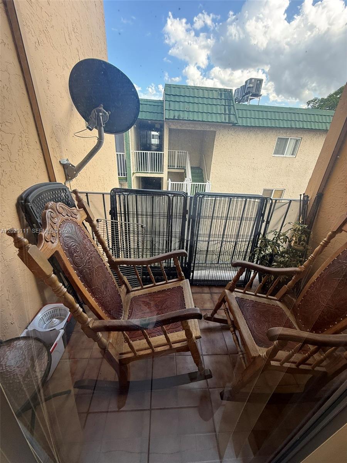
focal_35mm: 14
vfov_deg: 102.1
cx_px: 174
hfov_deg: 85.7
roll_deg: -3.1
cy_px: 232
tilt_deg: -26.6
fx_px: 187
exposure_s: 1/106
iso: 40
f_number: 2.2
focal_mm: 2.22
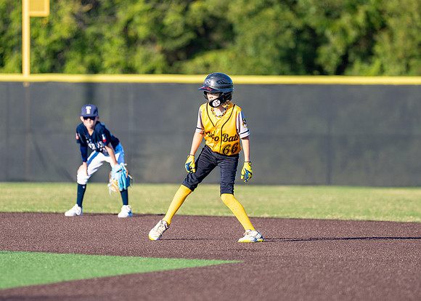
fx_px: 4103
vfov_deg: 4.2
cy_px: 128
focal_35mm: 343
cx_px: 221
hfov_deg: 5.9
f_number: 2.8
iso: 320
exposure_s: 1/3200
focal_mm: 200
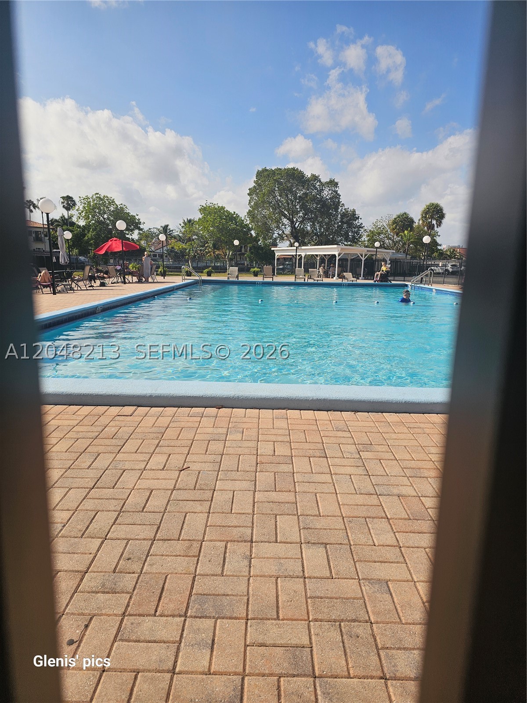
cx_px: 264
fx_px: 467
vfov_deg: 73.9
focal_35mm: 23
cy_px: 352
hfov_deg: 58.9
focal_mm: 6.3
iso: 10
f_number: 1.7
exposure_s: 1/1425
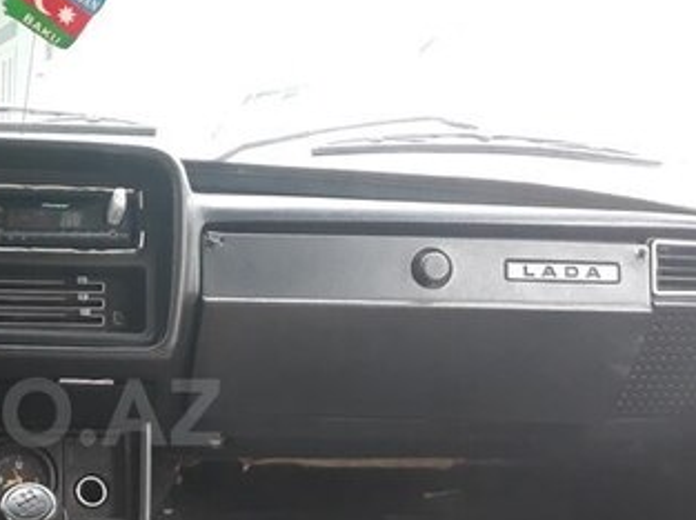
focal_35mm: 57
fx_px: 1145
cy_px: 412
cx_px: -7
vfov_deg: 25.2
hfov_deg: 31.2
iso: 160
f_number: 1.7
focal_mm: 3.71
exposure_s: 1/40
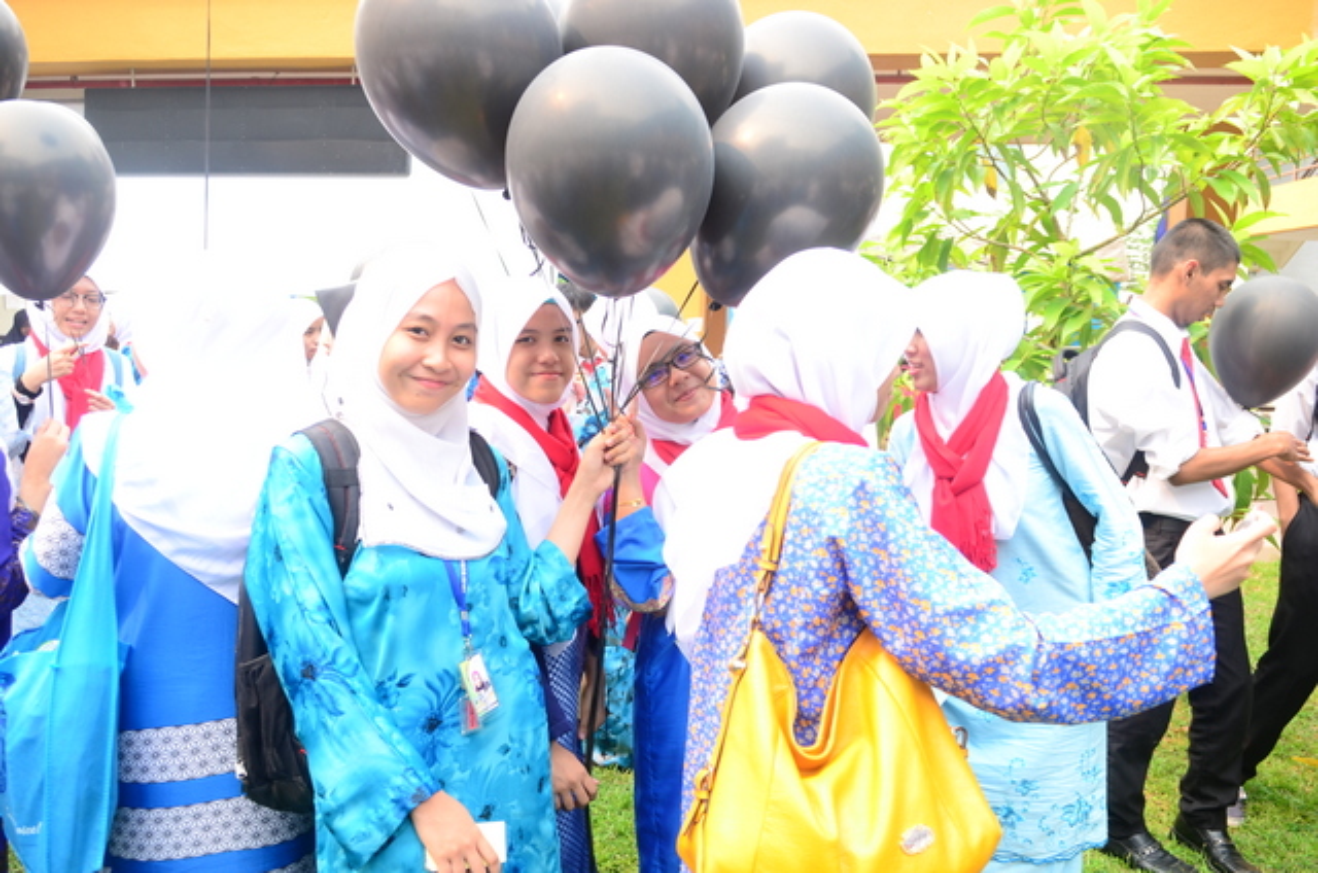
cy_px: 436
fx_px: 987
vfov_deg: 47.7
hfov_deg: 67.5
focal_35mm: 27
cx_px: 659
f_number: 4
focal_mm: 18
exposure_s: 1/125
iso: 160
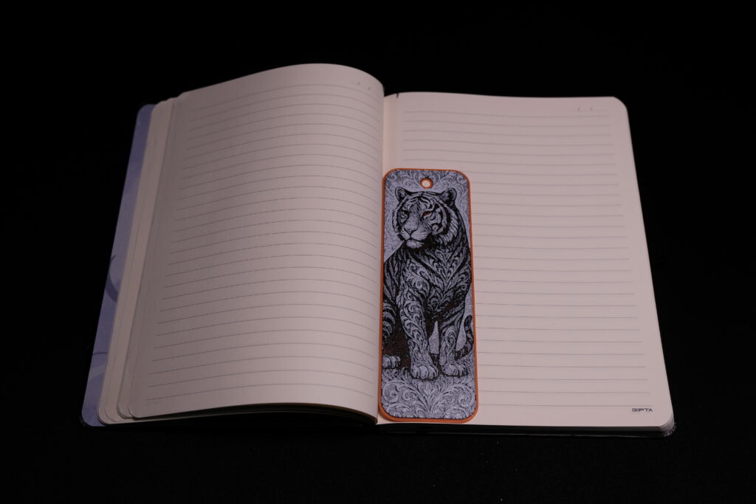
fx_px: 861
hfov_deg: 47.4
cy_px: 252
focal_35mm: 41
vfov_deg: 32.6
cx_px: 378
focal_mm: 27.1
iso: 200
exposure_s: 1/25
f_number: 4.4
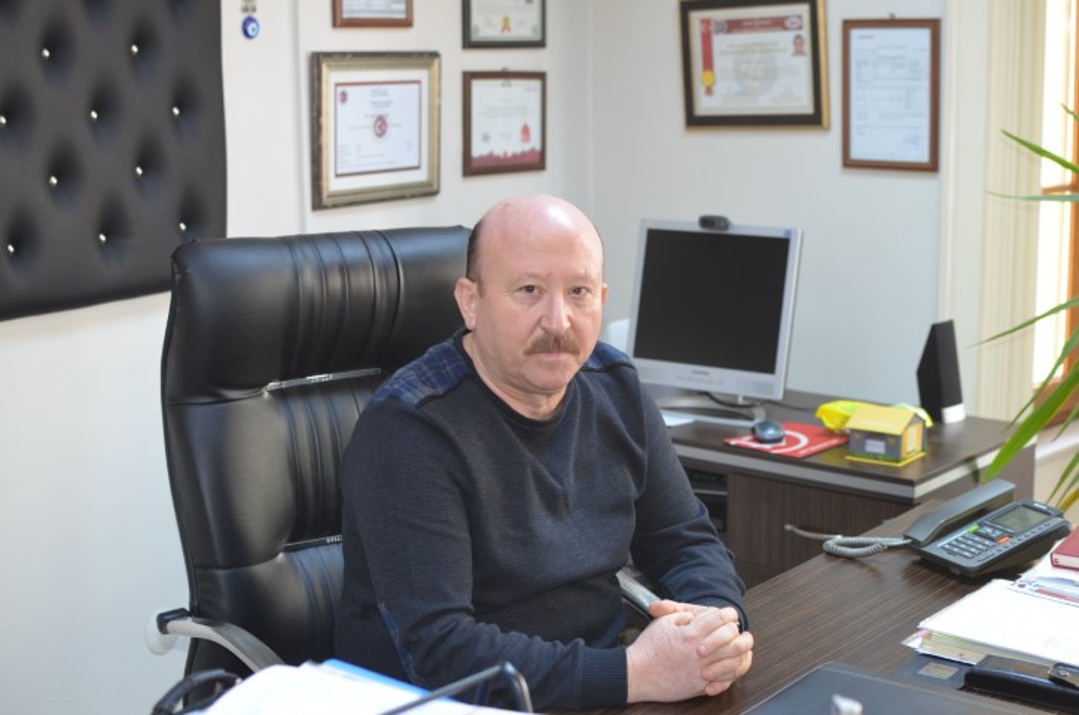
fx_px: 1570
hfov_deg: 37.9
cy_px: 358
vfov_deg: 25.6
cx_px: 540
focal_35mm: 52
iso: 560
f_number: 2.8
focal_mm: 35
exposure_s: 1/60
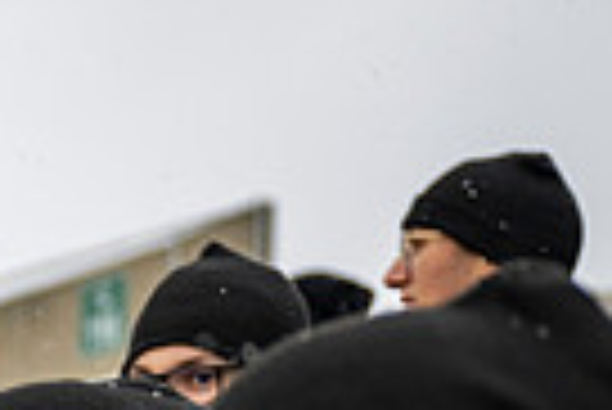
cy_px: 746
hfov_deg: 10.1
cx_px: -374
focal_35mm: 196
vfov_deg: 6.8
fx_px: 3336
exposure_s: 1/500
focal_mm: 46
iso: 160
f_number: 2.8
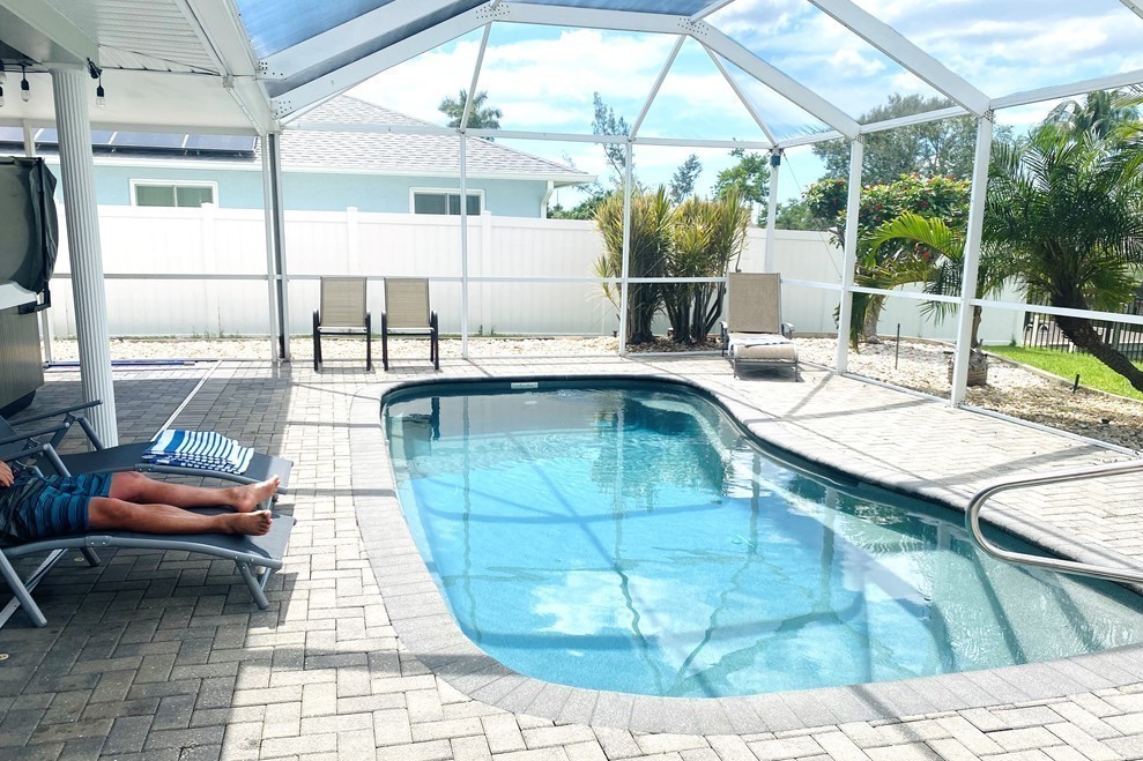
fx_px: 889
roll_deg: -0.7
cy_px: 417
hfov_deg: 65.5
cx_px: 565
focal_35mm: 28
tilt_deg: -11.2
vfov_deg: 46.3
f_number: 1.8
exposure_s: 1/2066
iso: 32
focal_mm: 4.25
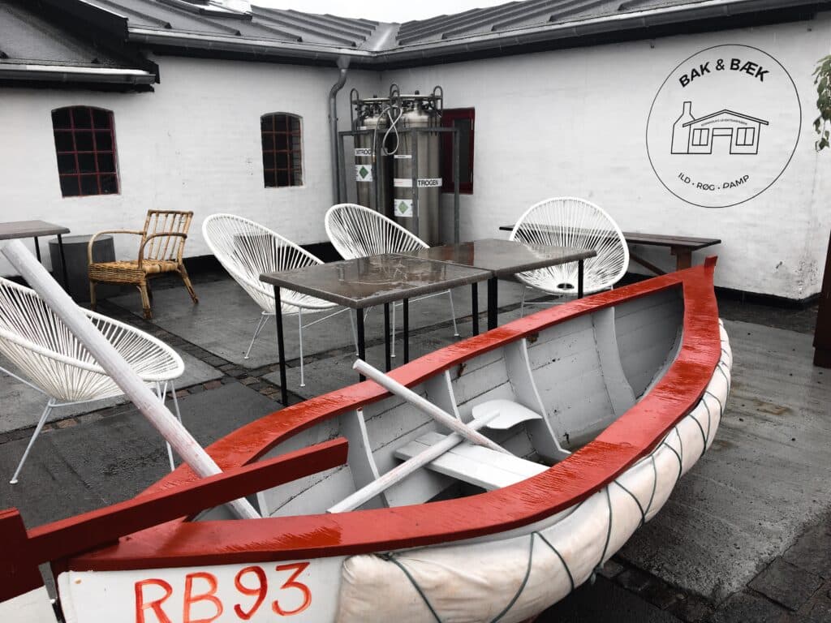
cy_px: 312
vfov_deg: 48.2
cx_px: 416
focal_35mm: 29
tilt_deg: -13.5
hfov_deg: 61.7
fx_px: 696
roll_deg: +1.0
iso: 25
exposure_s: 1/452
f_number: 2.2
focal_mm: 4.15
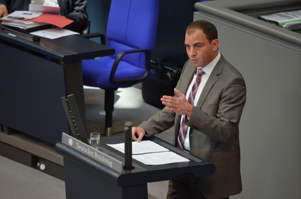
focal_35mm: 285
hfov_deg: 7.2
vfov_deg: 4.8
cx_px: 150
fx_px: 2378
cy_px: 100
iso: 1600
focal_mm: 190
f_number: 5.6
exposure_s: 1/100
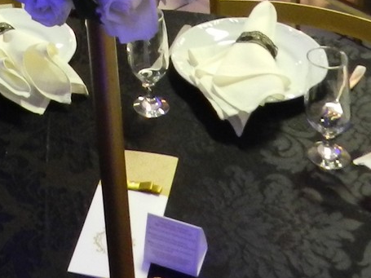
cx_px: -110
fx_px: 1039
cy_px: -285
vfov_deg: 13.1
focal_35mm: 97
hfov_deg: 18.8
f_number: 3.4
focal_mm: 4
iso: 400
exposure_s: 1/8
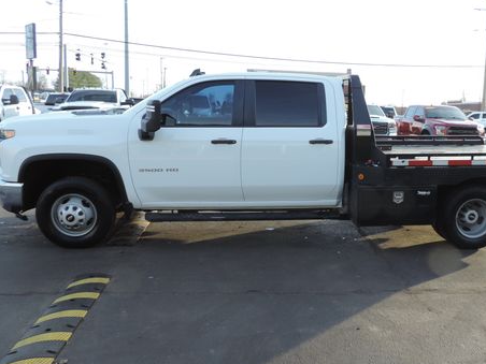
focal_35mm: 34
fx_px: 477
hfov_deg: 53.3
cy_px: 184
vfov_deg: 41.8
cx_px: 309
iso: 80
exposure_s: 1/160
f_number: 3
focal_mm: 4.3
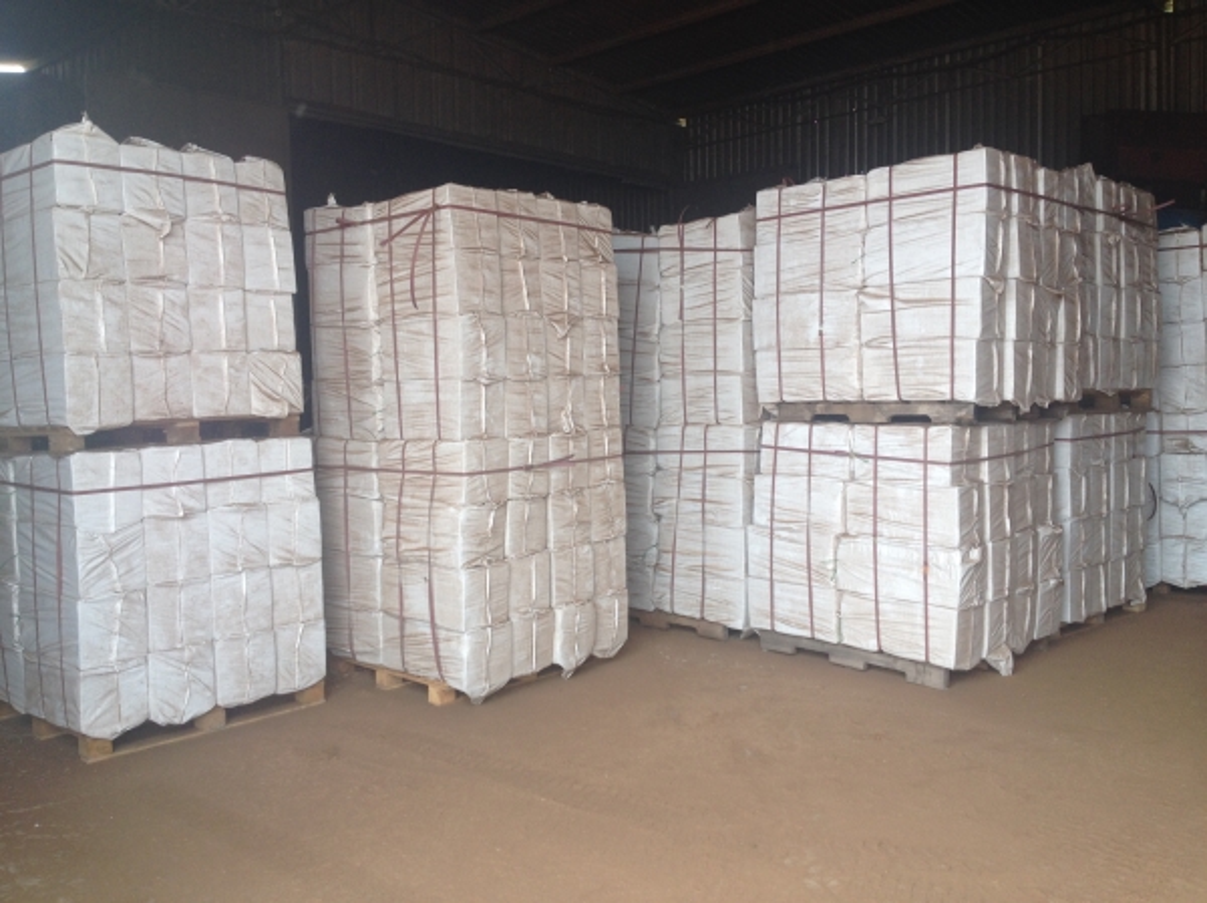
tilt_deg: -4.8
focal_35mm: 35
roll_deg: +0.5
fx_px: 1219
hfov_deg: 52.7
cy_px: 452
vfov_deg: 40.6
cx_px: 604
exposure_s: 1/120
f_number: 2.4
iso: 50
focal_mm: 4.28
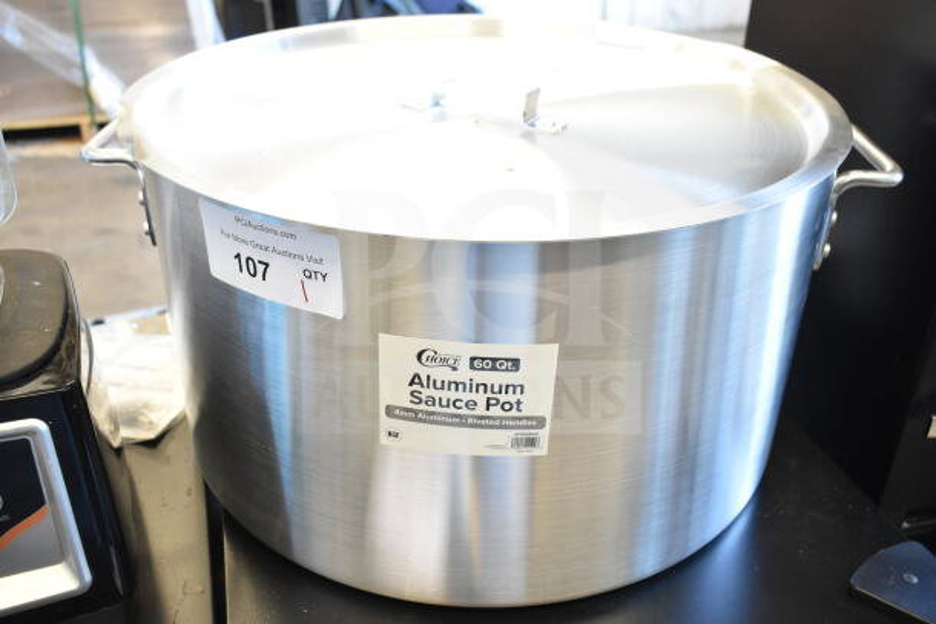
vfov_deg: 38.4
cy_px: 312
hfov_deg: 55.1
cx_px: 468
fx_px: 897
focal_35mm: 34
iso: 1600
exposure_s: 1/80
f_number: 4.5
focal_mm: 23
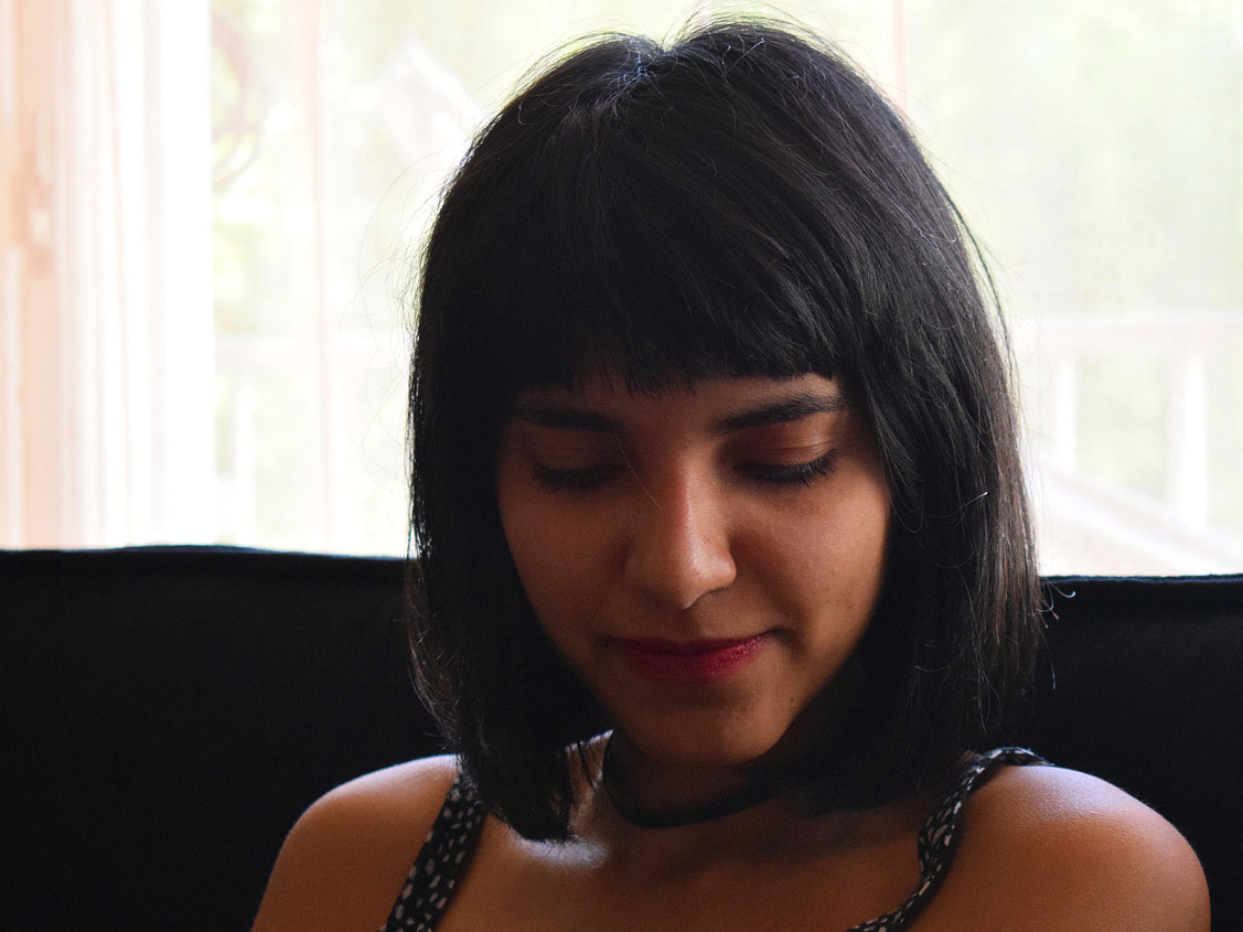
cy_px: 534
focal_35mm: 113
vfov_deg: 13.1
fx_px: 4046
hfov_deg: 17.4
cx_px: 753
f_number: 5.6
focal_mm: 55
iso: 1600
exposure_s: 1/80
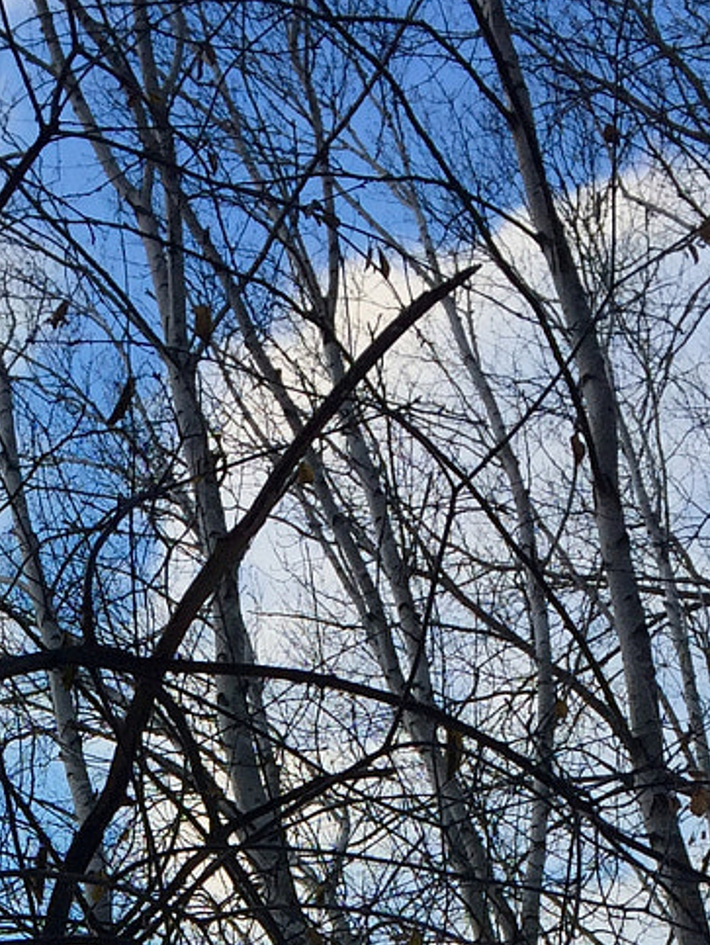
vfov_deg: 17.9
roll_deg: -1.4
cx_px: 53
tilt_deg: +10.6
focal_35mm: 96
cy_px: 1475
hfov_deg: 15.2
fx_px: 2622
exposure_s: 1/395
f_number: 2.2
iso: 32
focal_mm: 4.15
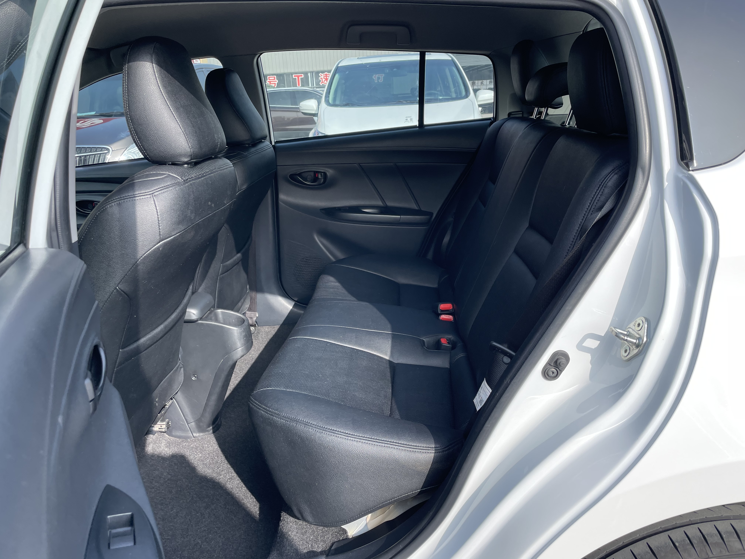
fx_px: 560
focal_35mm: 26
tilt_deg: -17.0
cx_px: 372
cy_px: 280
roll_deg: +3.8
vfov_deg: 53.1
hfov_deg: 67.3
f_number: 1.6
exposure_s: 1/779
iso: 32
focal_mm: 4.2
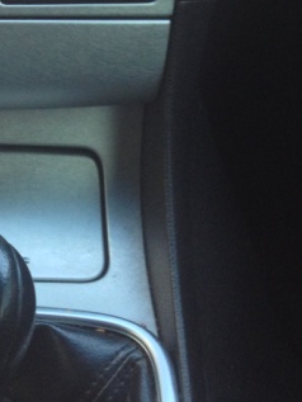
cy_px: -72
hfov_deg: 12.8
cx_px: -61
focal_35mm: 113
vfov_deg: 16.7
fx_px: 1314
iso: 64
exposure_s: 1/20
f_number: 2.4
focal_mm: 4.3
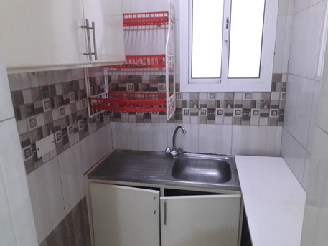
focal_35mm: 27
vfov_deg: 51.4
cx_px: 164
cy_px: 123
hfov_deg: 65.3
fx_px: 256
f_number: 1.9
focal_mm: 3.6
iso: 200
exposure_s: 1/25
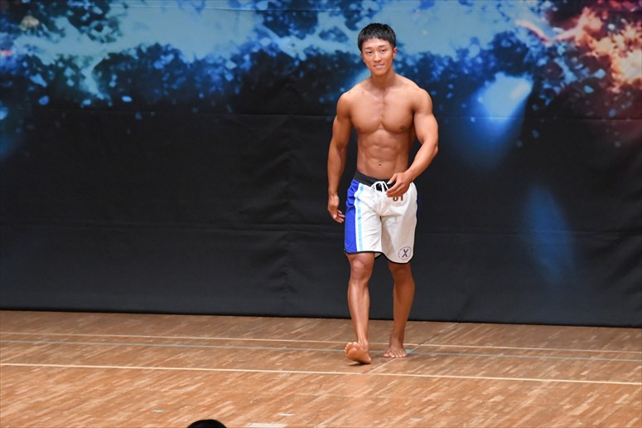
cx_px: 321
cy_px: 214
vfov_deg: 4.8
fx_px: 5080
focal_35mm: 285
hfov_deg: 7.2
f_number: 5.6
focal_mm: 190
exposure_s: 1/400
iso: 8000
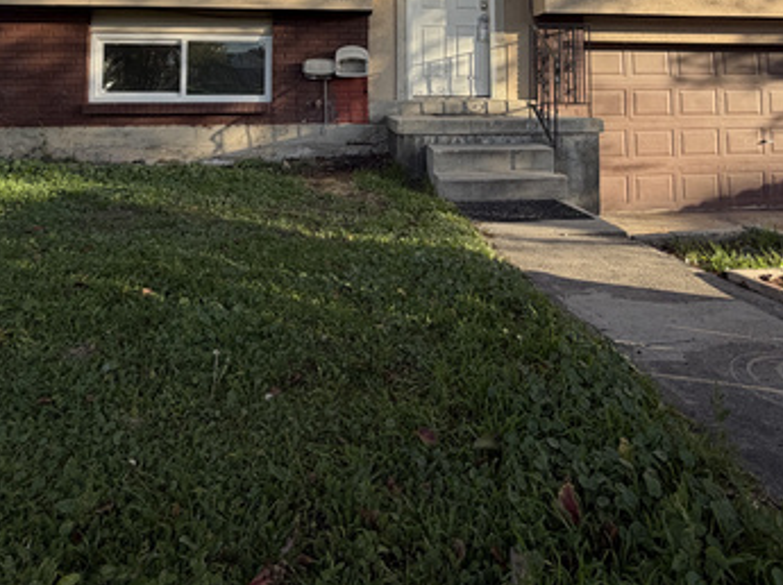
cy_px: 57
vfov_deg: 47.5
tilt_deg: +7.4
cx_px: 415
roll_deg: +0.8
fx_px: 587
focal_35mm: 26
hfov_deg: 67.3
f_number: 2.2
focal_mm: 2.22
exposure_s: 1/502
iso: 40
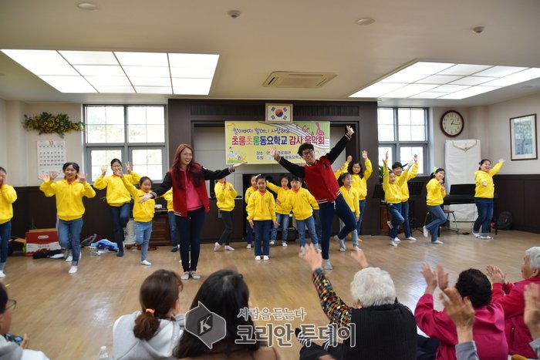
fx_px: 405
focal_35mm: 27
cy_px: 180
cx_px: 270
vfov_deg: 47.9
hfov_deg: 67.4
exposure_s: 1/60
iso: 640
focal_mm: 18
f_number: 4
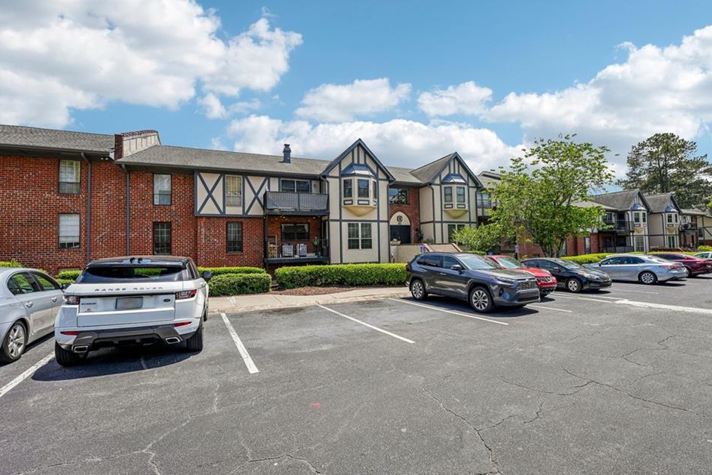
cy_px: 235
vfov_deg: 77.3
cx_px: 378
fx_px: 297
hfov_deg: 100.3
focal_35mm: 15
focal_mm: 14
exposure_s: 1/250
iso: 100
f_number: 8
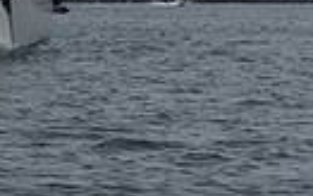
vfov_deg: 3.1
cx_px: -137
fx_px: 3465
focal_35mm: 406
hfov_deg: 5.1
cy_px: -490
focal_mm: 90
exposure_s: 1/1000
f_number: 8
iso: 400
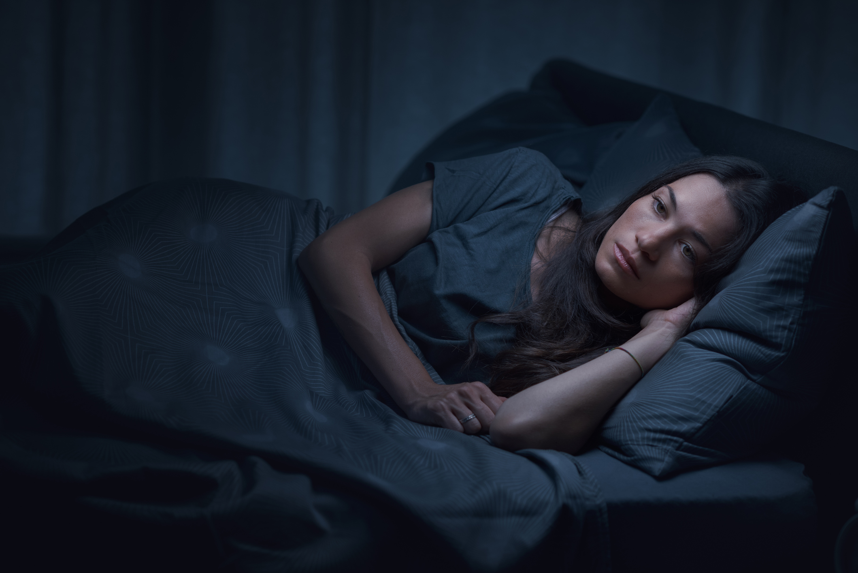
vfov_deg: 16.1
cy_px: 286
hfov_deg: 23.9
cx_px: 429
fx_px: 2026
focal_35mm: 85
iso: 100
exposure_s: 1/60
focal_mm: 85
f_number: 2.8
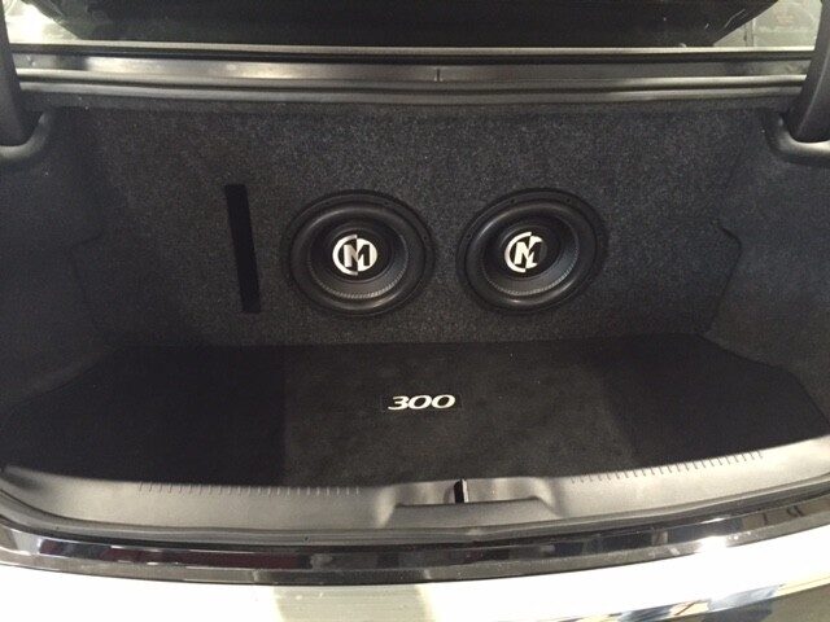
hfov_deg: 61.7
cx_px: 415
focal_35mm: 29
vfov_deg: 48.2
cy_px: 311
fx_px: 695
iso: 250
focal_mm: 4.15
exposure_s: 1/17
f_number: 2.2
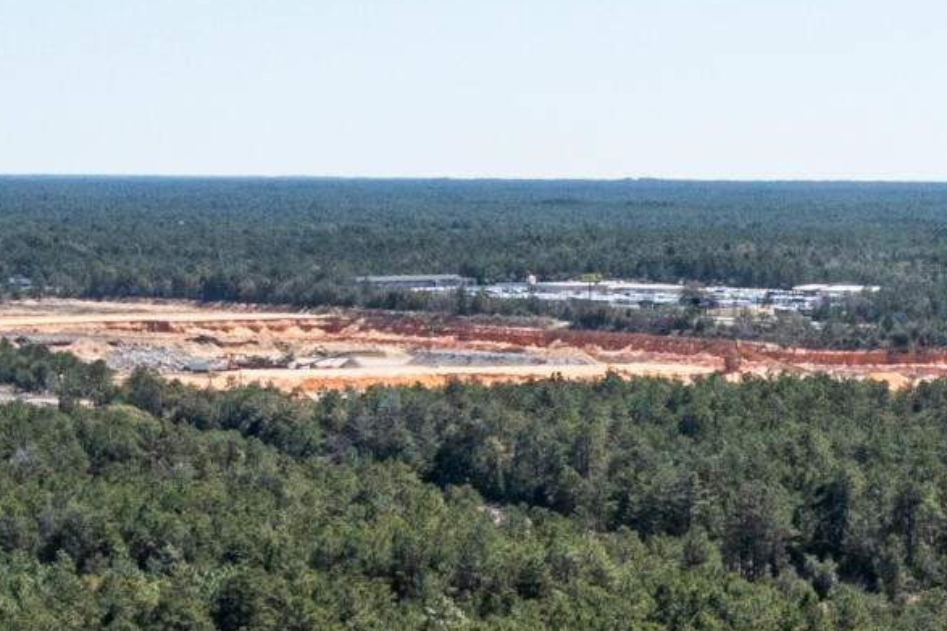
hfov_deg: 14.1
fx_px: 3760
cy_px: 789
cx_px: 978
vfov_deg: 9.4
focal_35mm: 143
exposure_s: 1/400
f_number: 9
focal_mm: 10.26
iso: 100
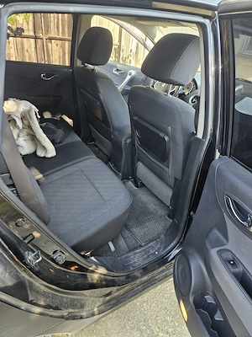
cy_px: 168
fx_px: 223
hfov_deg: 58.9
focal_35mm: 23
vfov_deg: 73.9
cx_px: 126
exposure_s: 1/100
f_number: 1.8
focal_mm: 5.4
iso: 125
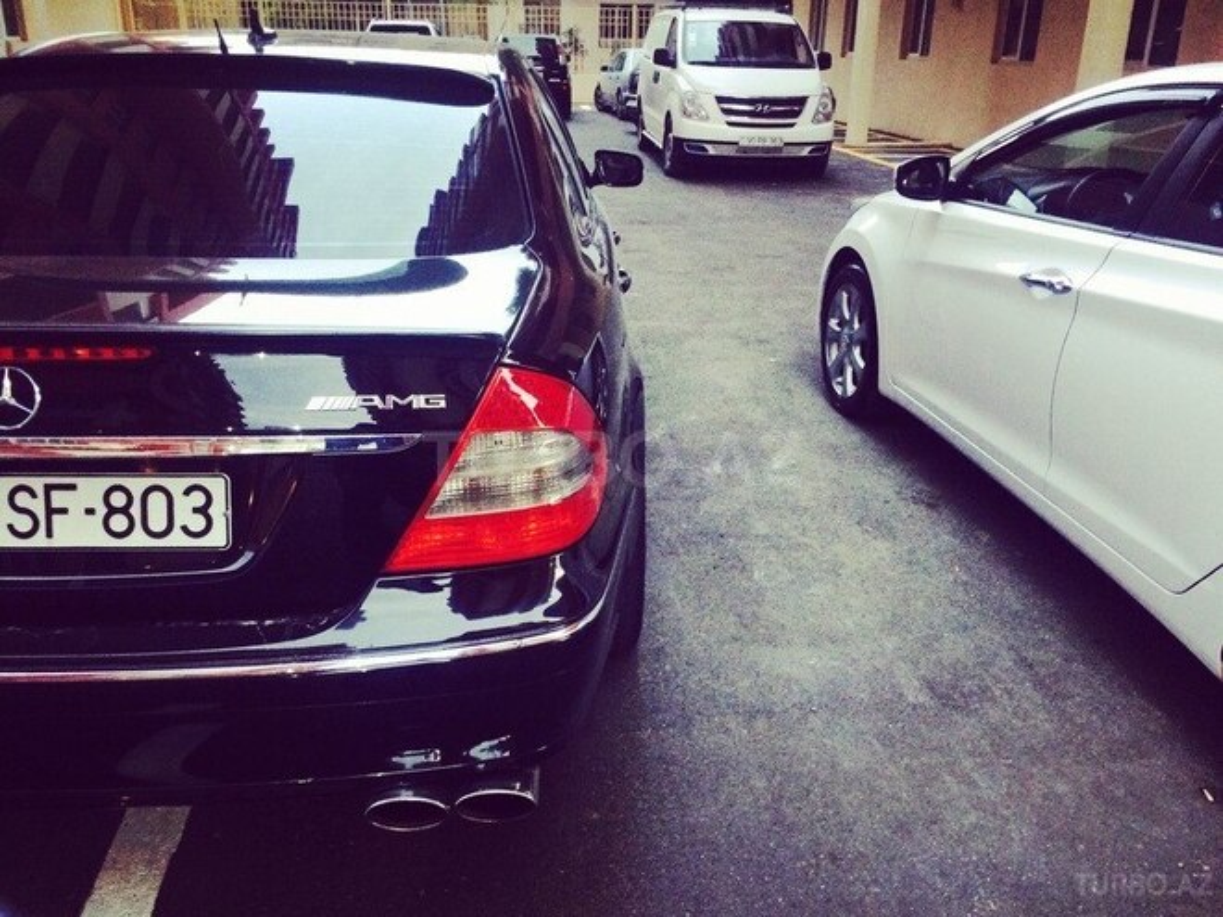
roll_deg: -0.5
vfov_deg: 48.2
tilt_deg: -22.1
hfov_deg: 61.7
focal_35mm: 29
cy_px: 458
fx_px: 1025
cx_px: 612
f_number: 2.2
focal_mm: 4.15
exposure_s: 1/25
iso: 250
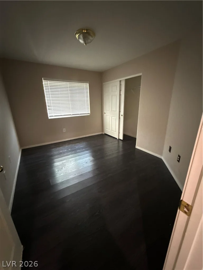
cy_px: 135
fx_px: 109
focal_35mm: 14
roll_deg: +1.1
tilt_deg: -16.5
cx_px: 102
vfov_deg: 102.1
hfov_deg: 85.7
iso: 800
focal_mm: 2.22
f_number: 2.2
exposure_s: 1/60
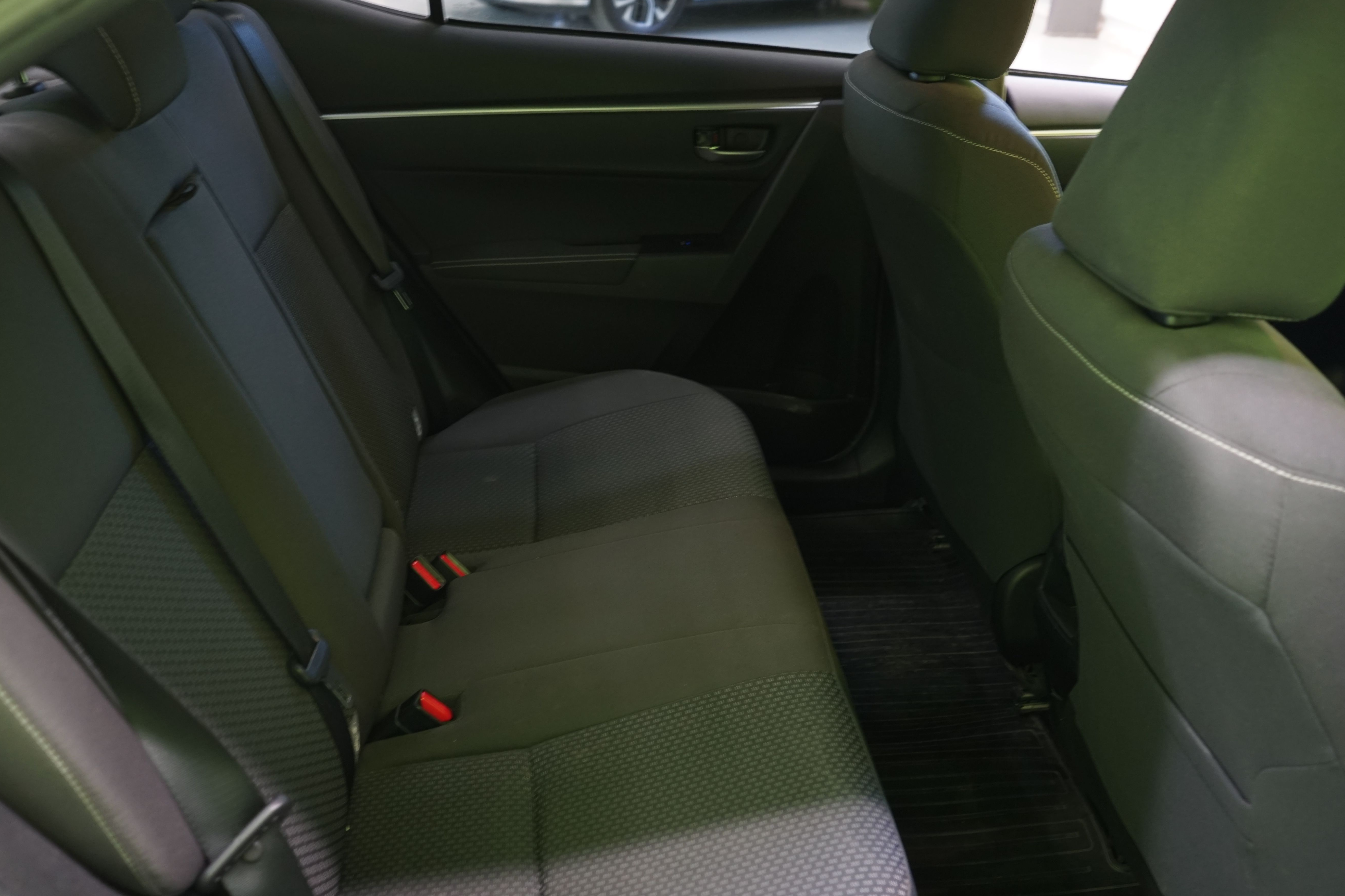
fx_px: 1233
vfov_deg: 39.9
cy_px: 500
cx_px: 640
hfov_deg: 57.2
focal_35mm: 33
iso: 800
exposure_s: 1/8
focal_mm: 29
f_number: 4.5
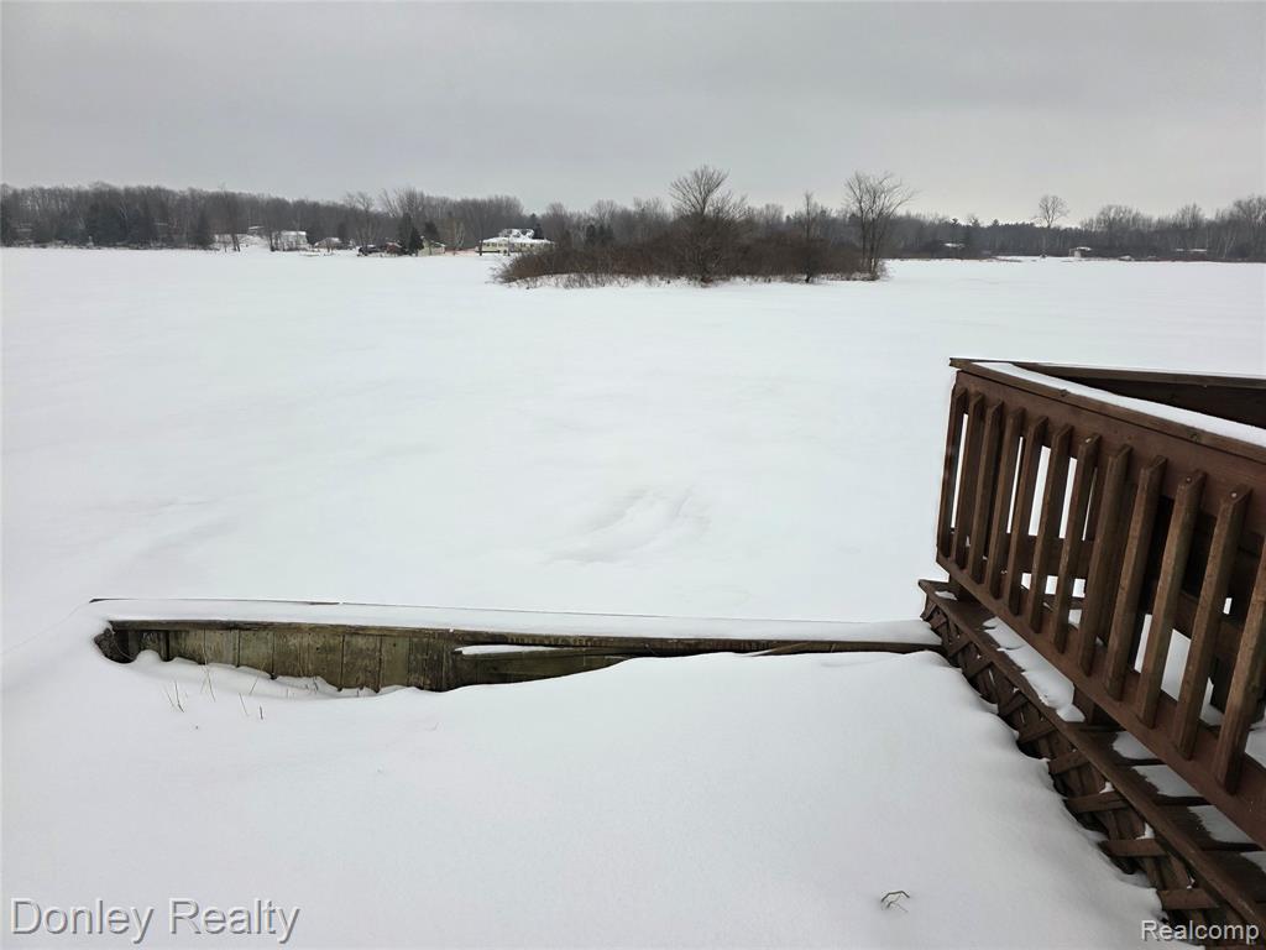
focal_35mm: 23
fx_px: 841
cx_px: 633
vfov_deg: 58.9
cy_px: 475
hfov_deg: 73.9
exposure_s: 1/359
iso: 40
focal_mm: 6.3
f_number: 1.7
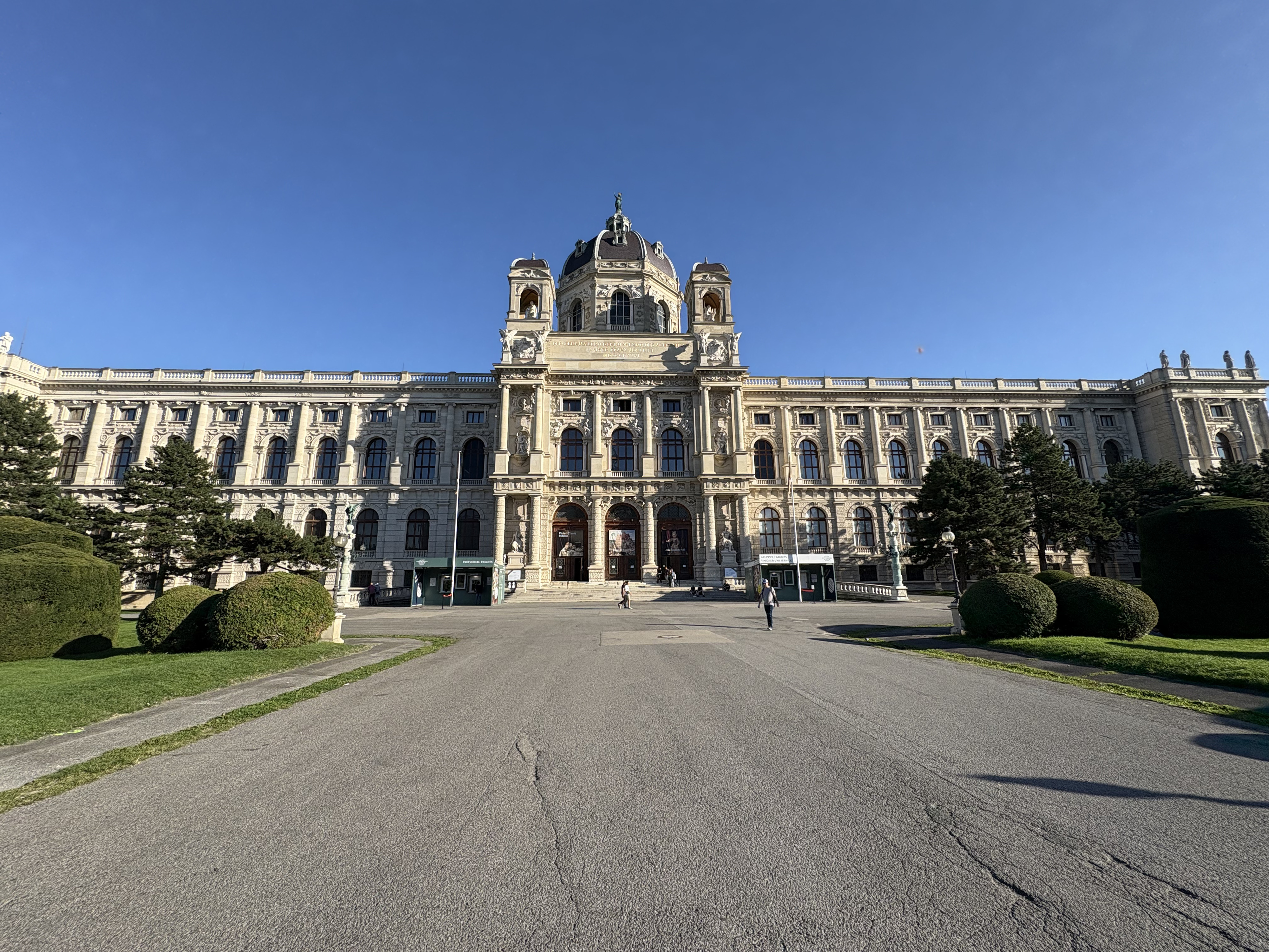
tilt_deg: +8.6
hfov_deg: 102.1
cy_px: 476
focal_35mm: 14
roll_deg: +1.9
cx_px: 634
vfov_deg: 85.7
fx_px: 513
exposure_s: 1/1506
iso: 40
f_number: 2.2
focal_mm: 2.22
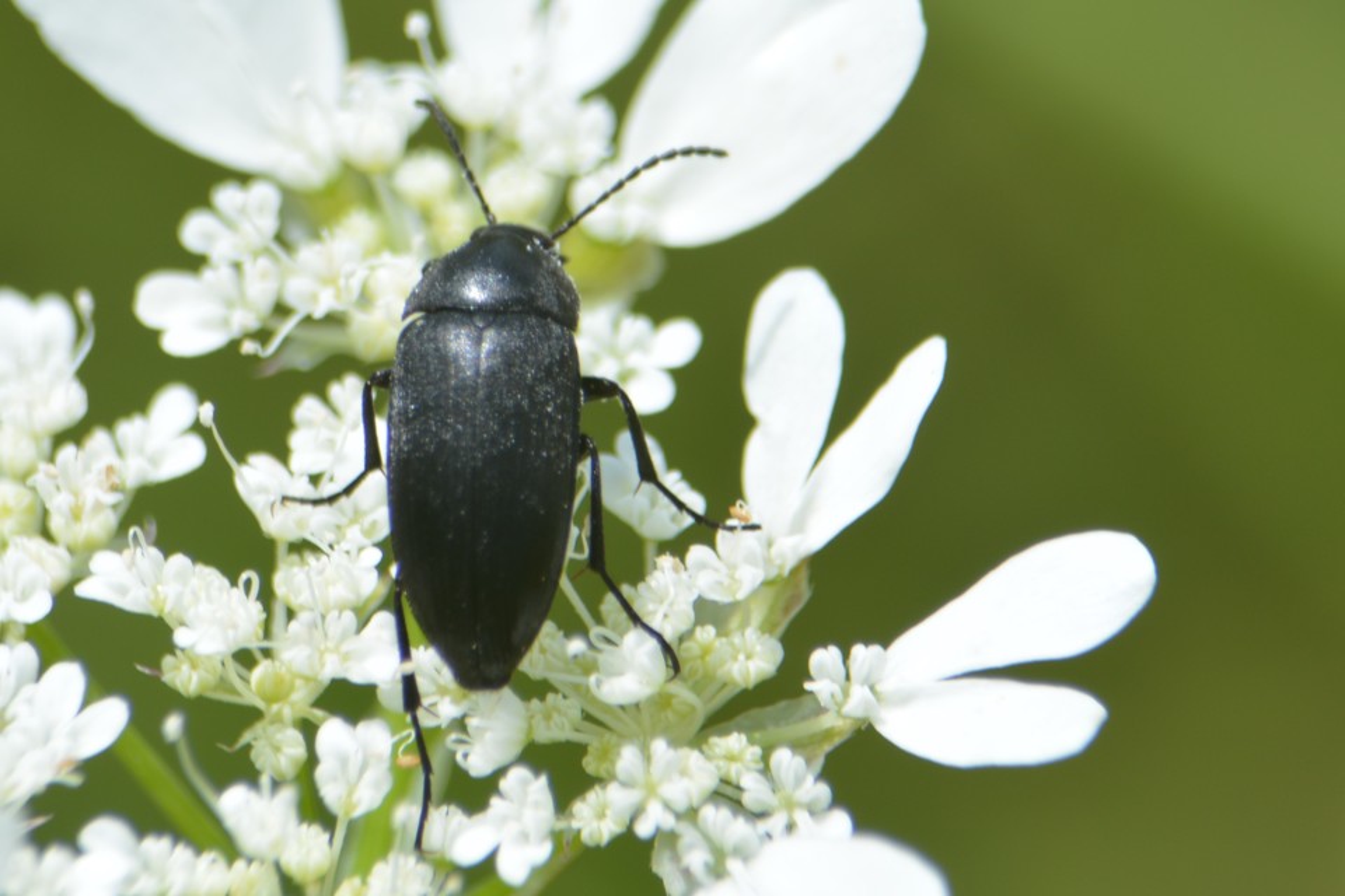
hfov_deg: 4.6
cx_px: 672
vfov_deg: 3.1
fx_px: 16811
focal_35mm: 450
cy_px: 448
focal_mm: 300
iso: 125
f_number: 8
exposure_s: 1/125
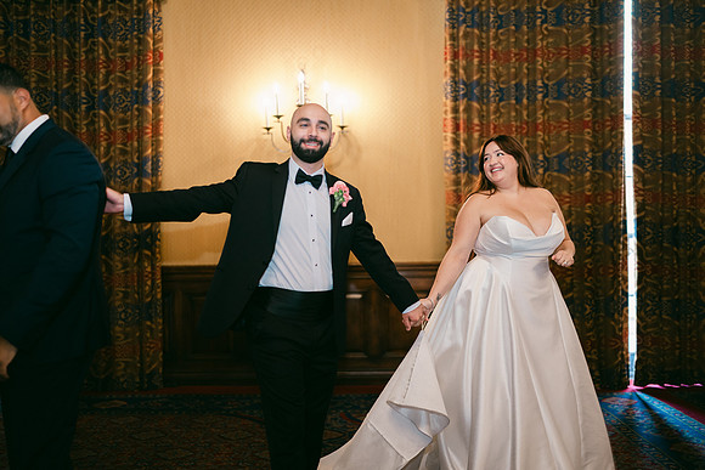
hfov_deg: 54.4
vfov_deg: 37.9
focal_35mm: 35
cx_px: 352
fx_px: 686
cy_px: 235
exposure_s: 1/125
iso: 640
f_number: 1.2
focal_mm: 35
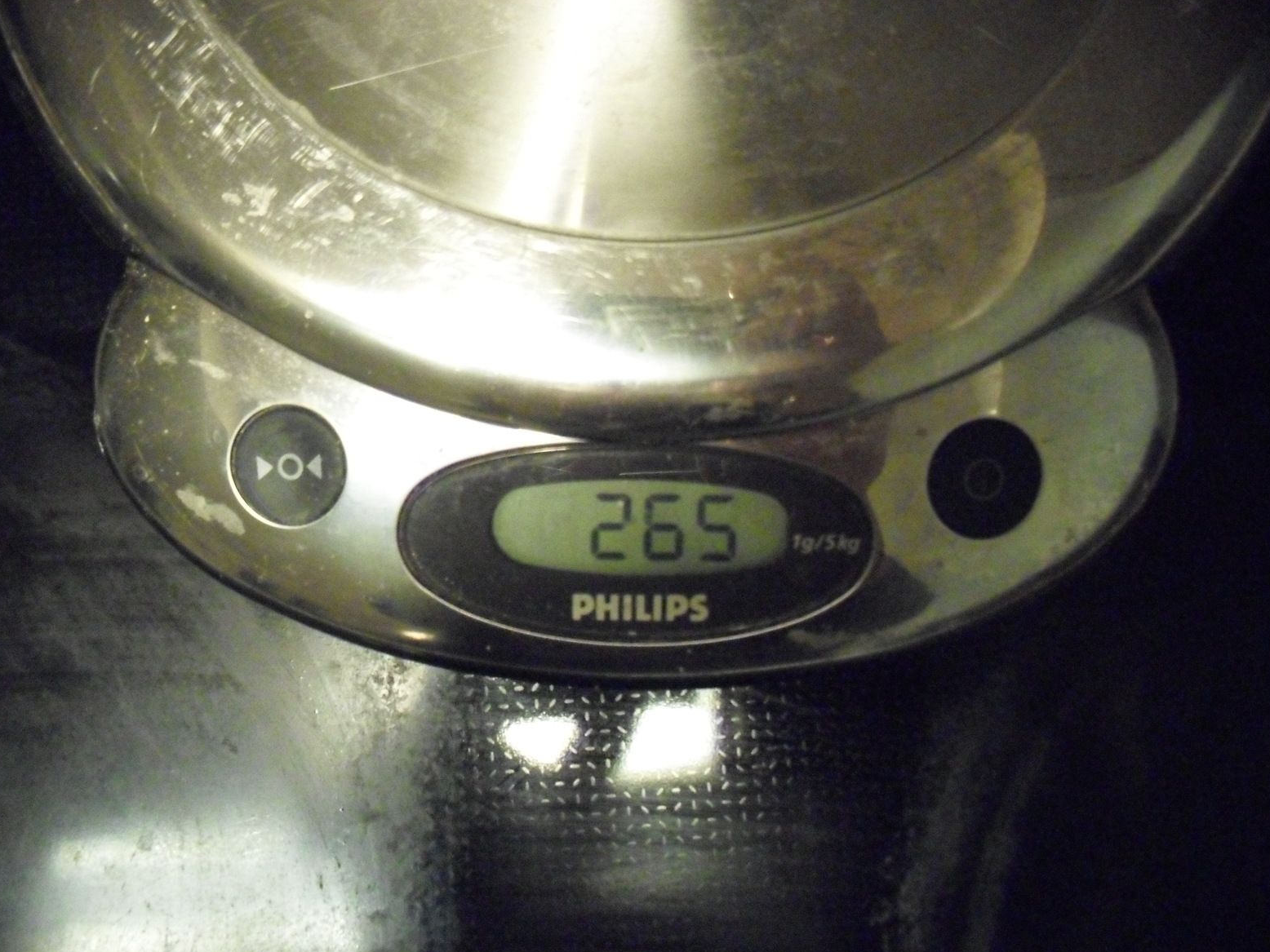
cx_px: 636
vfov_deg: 39.7
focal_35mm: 36
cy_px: 487
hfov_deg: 51.4
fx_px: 1321
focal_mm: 6.3
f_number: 3.2
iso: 1600
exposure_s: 1/60
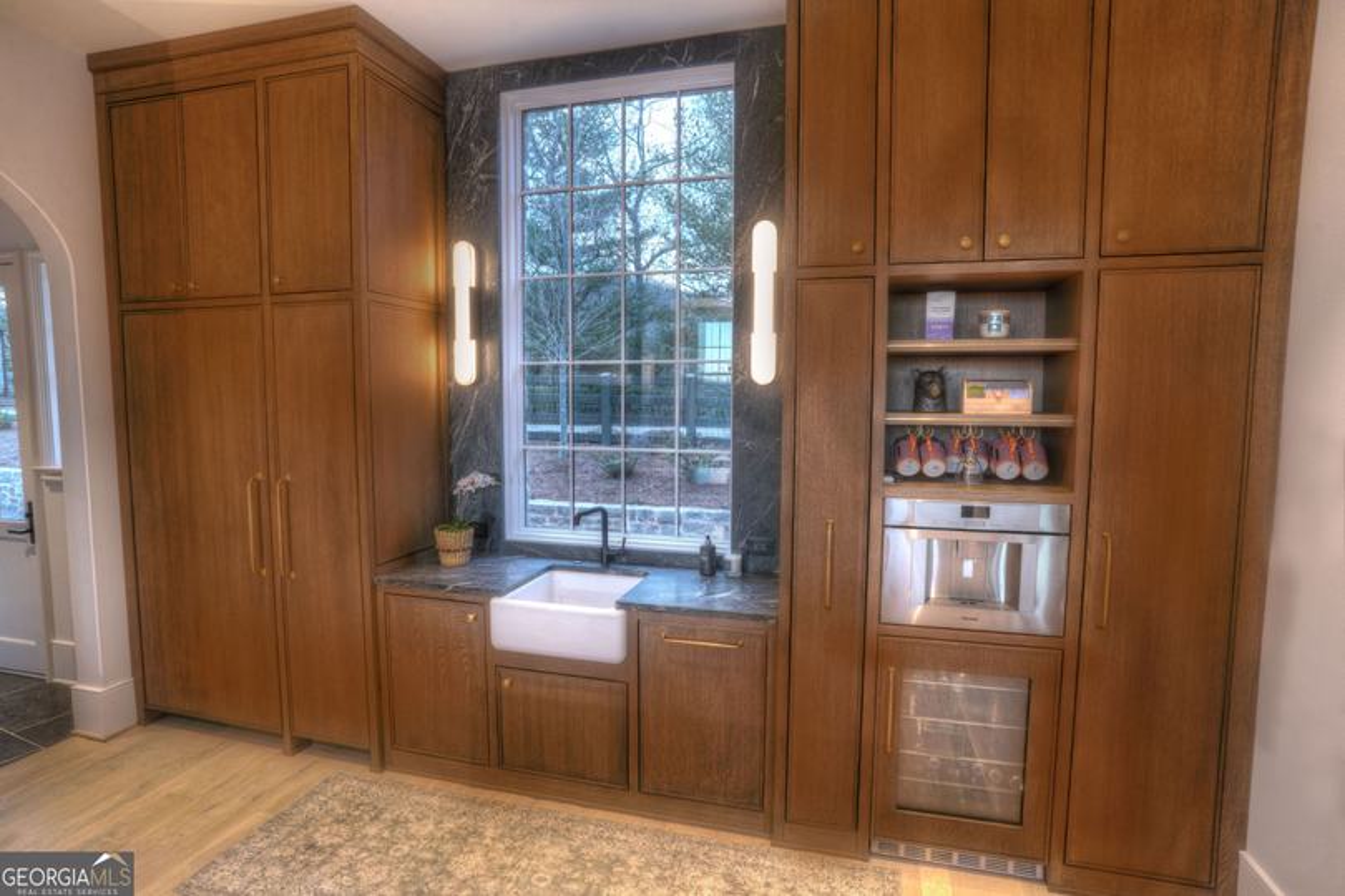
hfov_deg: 90.0
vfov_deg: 67.4
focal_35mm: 18
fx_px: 672
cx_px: 672
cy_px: 448
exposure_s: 1/15
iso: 640
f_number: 8
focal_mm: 18
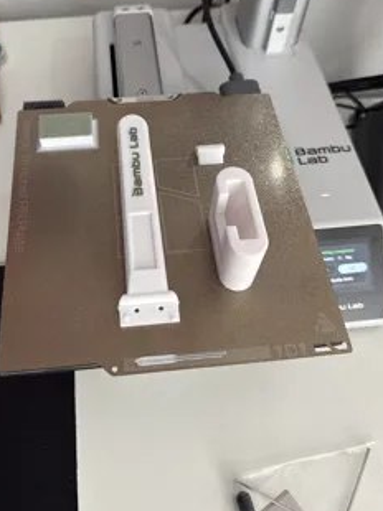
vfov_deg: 57.8
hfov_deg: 45.1
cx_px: 150
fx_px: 458
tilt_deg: -56.2
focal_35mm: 31
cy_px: 199
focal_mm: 6.76
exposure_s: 1/77
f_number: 1.78
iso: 200
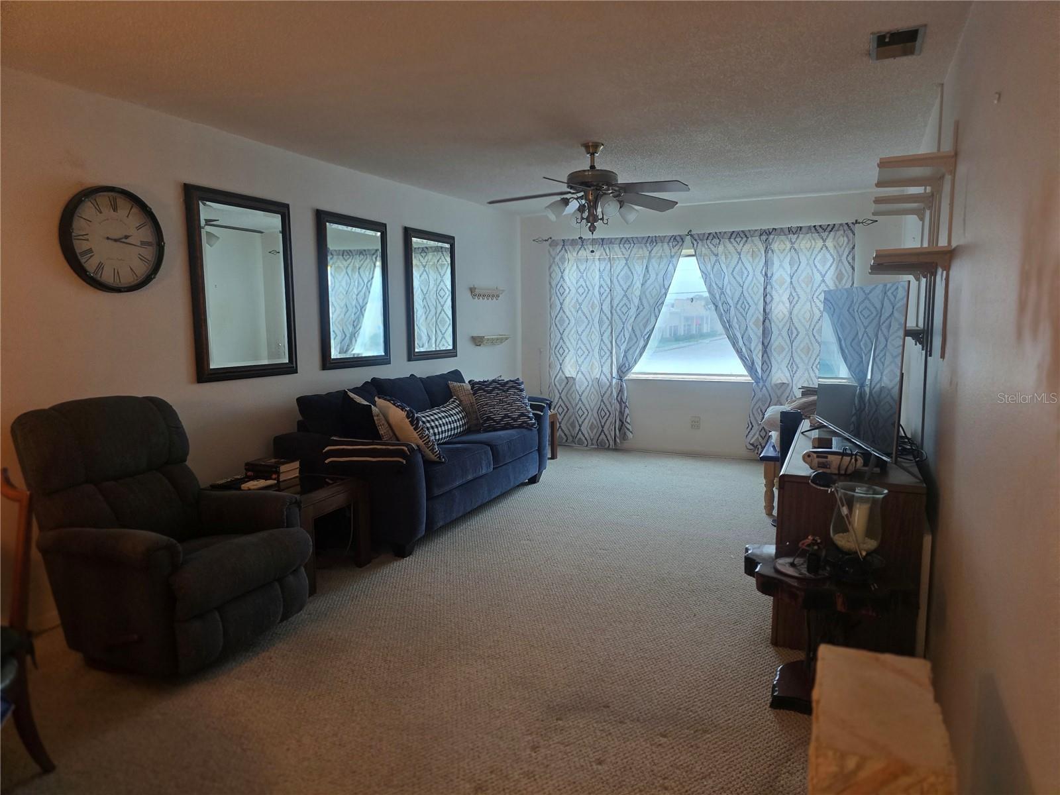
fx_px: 704
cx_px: 530
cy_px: 398
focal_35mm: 23
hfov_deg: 73.9
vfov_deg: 58.9
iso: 400
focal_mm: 6.3
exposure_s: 1/120
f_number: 1.7
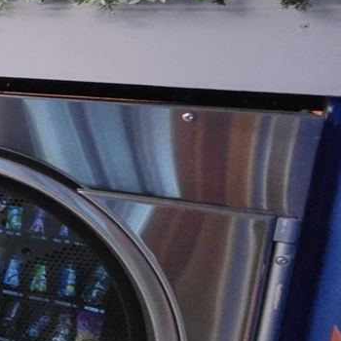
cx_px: -532
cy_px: 144
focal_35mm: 63
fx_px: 702
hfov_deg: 14.0
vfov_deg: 27.3
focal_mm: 2.2
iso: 800
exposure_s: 1/50
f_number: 1.9
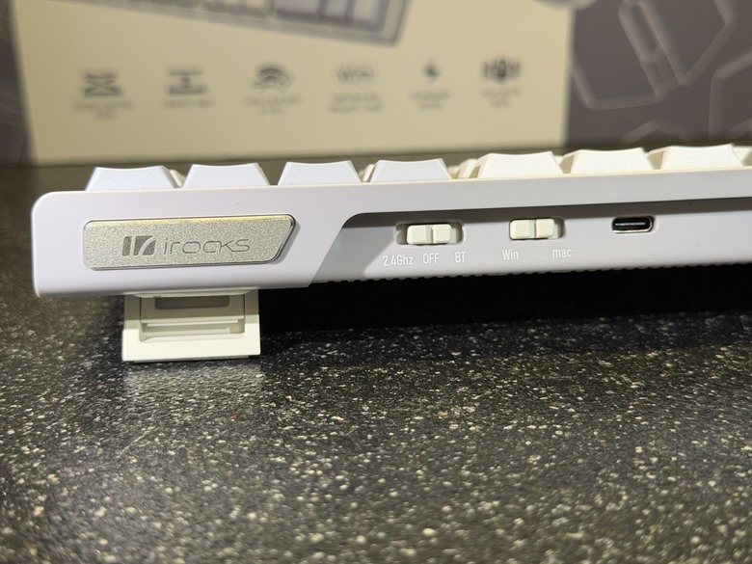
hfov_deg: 39.7
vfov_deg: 30.3
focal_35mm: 48
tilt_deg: -14.6
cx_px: 376
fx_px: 1043
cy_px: 282
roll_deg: +1.6
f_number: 1.78
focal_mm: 6.76
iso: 125
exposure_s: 1/60
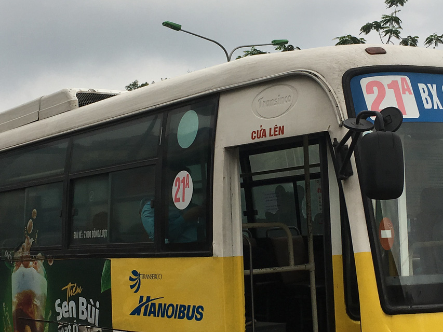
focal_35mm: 68
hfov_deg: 28.5
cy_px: 205
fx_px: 870
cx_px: 249
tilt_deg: +3.4
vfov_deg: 21.6
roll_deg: +0.3
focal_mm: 4.15
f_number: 2.2
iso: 25
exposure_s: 1/1789
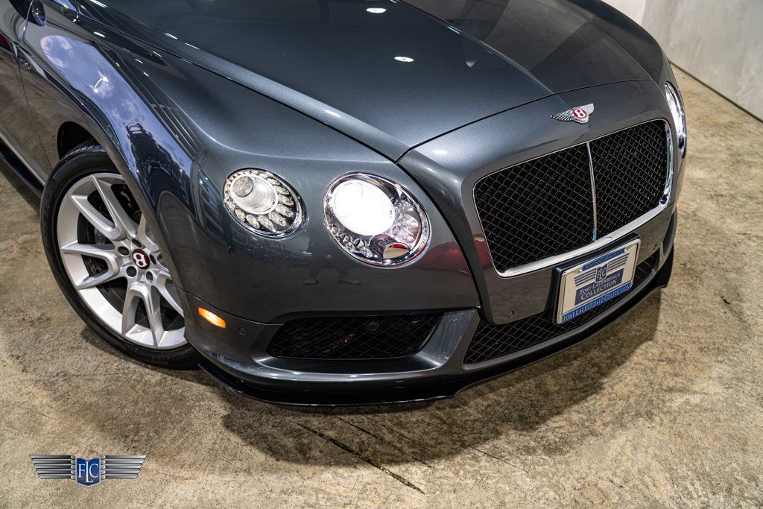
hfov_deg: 53.1
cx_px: 382
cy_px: 254
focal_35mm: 36
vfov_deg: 36.9
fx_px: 763
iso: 1250
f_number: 4
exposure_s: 1/80
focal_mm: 36
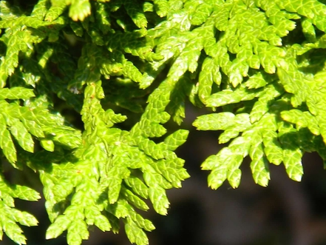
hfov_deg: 16.9
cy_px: 94
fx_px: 1093
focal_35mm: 116
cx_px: 217
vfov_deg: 12.8
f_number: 4.3
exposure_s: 1/70.3
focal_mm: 12.2
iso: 80
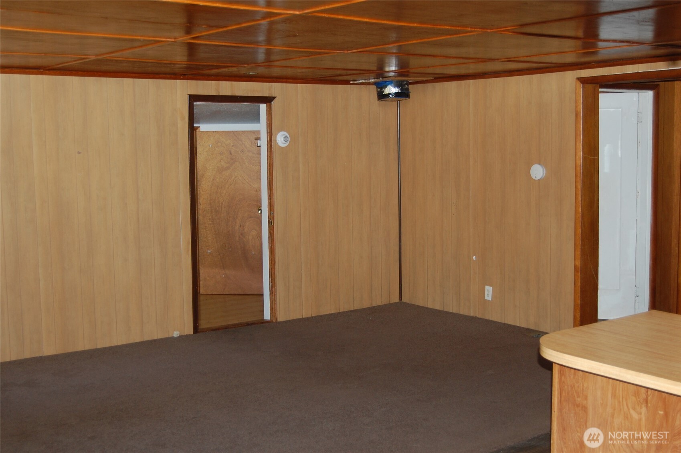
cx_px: 340
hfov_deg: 43.6
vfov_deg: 29.8
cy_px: 226
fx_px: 850
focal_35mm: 45
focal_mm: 30
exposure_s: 1/60
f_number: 4.2
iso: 450
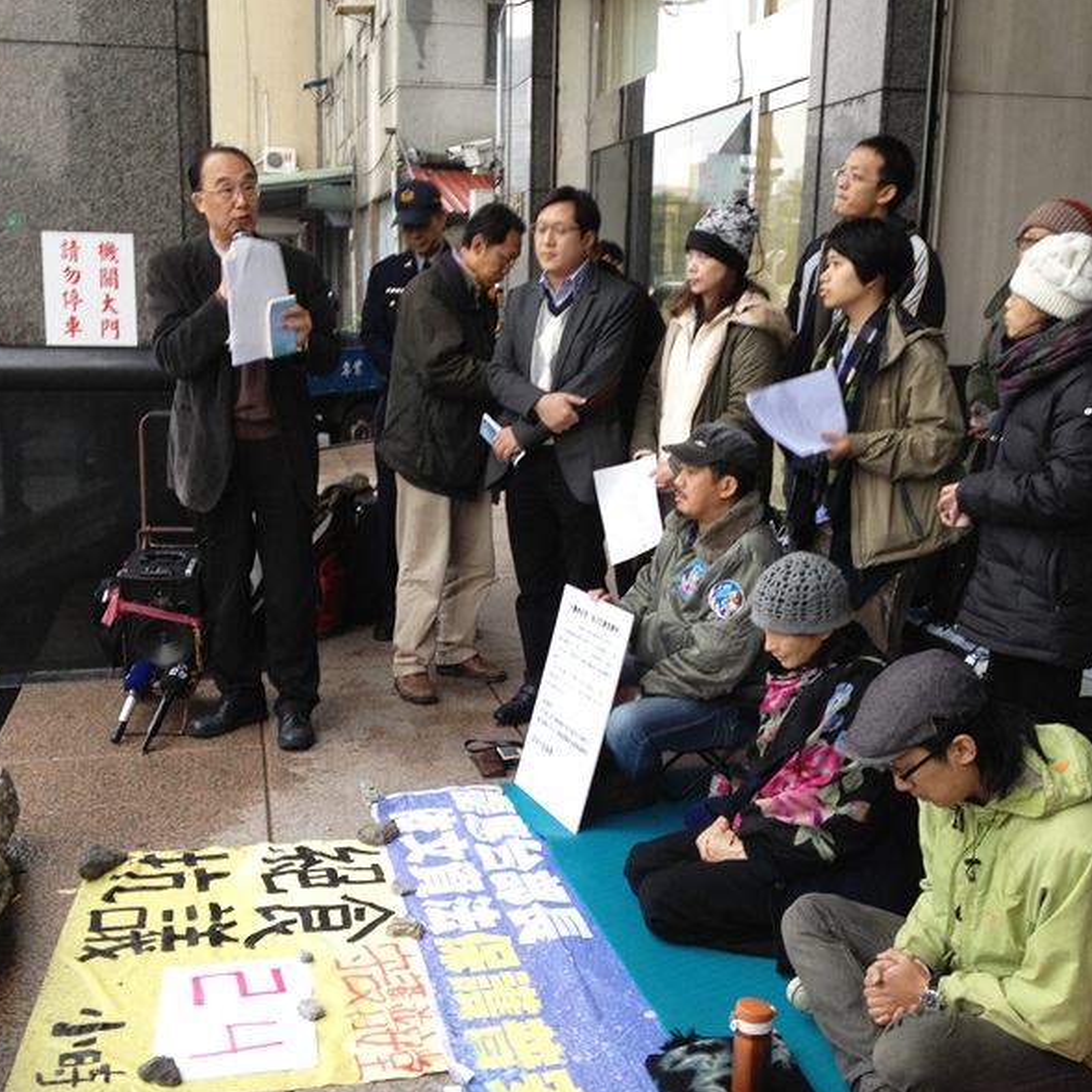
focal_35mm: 42
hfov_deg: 40.0
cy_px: 541
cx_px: 534
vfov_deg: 40.0
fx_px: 1499
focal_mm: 4.28
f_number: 2.4
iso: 64
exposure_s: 1/20
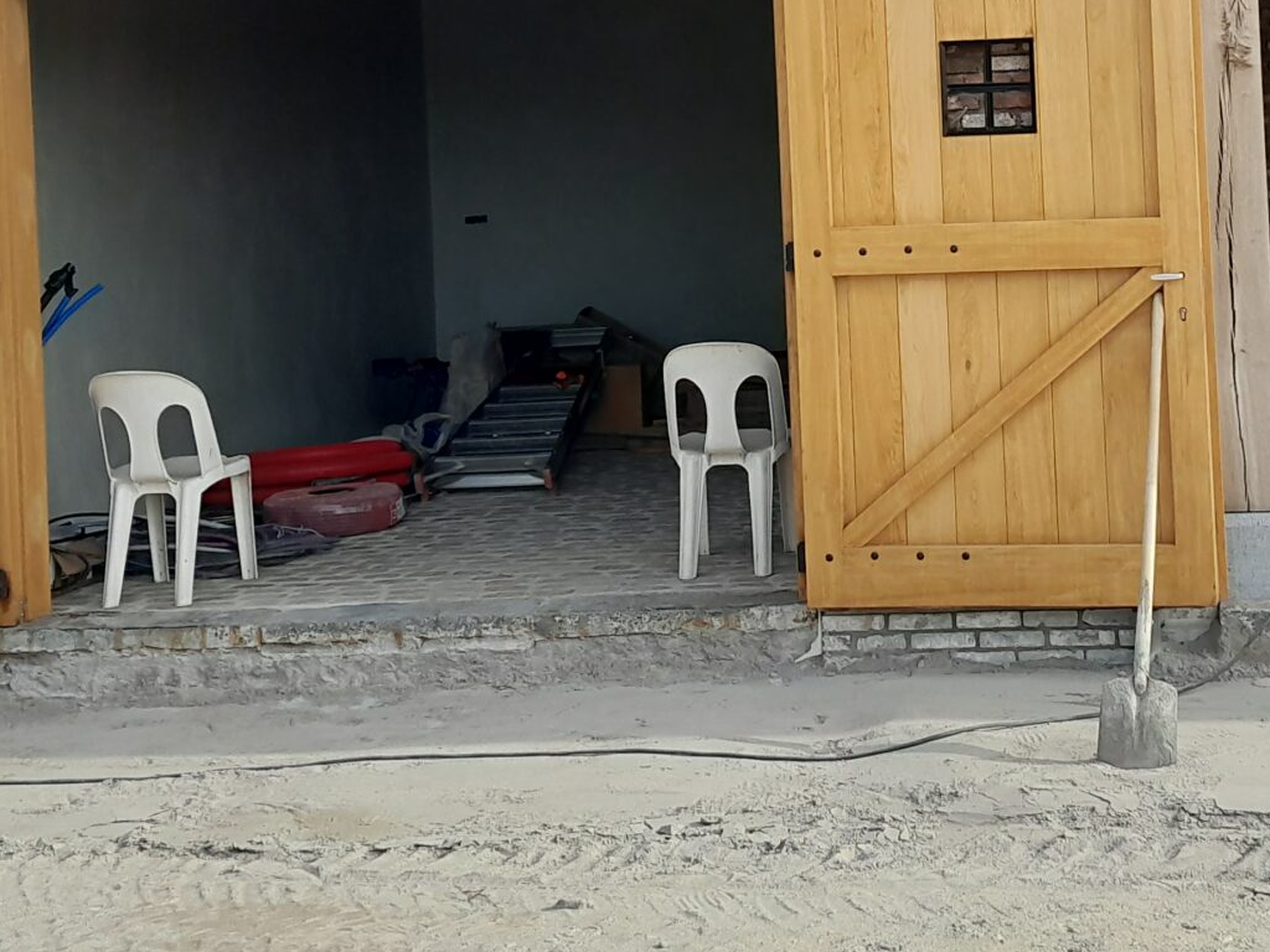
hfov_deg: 29.4
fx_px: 2385
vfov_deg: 22.1
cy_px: 93
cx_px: 951
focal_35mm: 65
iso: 40
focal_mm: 4
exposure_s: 1/623
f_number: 1.8
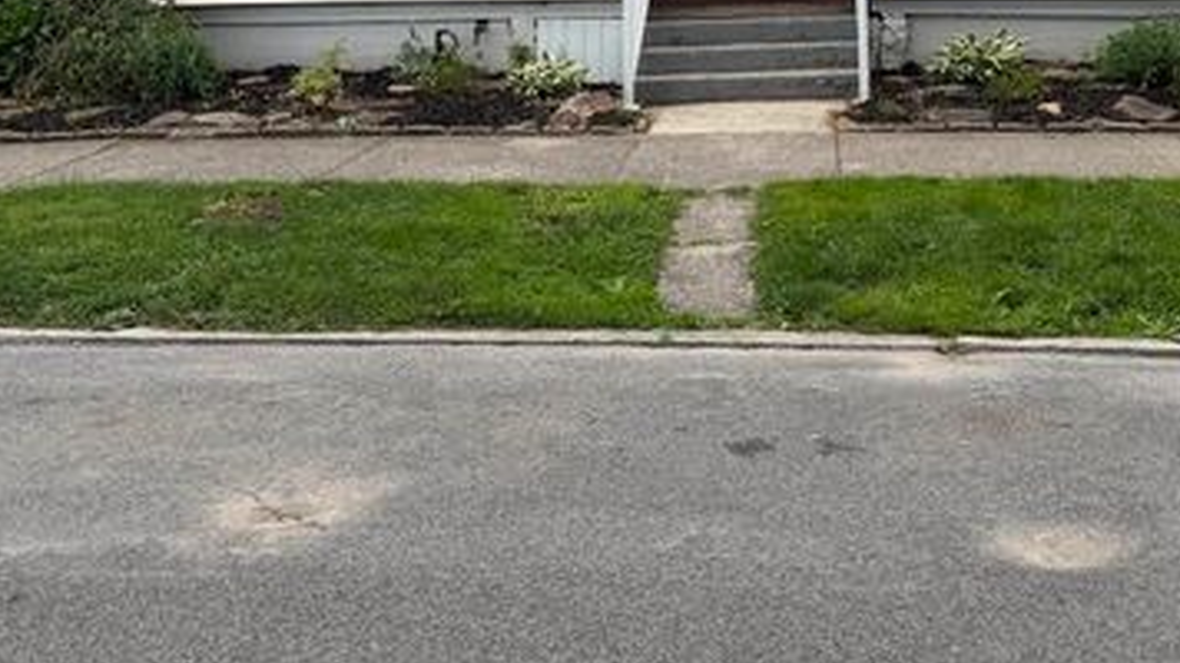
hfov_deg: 41.8
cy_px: -108
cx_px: 739
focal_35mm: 49
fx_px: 1533
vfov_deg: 22.7
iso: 80
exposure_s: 1/2445
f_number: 1.78
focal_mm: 6.76
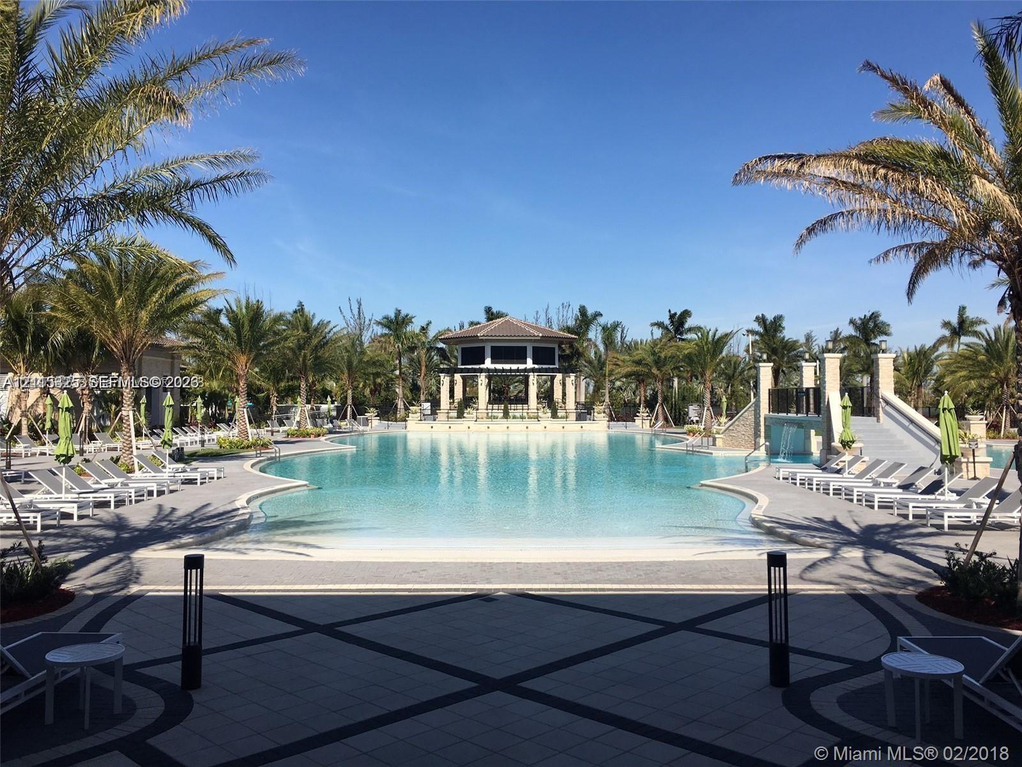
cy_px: 384
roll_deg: +0.6
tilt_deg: +3.3
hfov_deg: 61.7
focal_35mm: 29
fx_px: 856
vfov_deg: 48.2
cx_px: 511
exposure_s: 1/2079
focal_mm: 4.15
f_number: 2.2
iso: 25
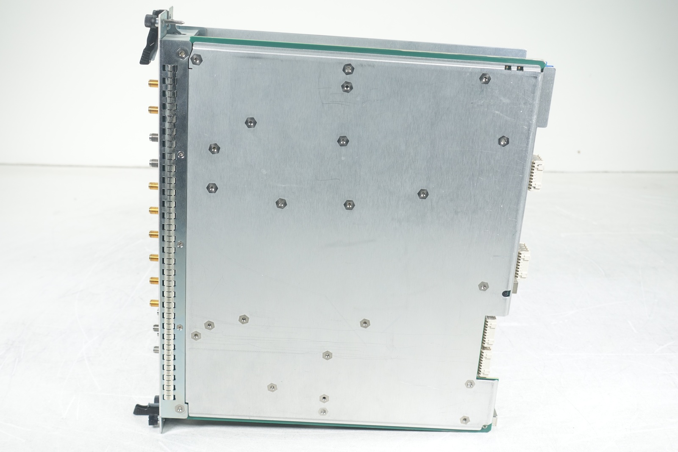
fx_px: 923
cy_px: 226
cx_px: 339
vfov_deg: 27.5
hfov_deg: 40.3
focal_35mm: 49
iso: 125
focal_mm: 17.9
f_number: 4
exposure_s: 1/125
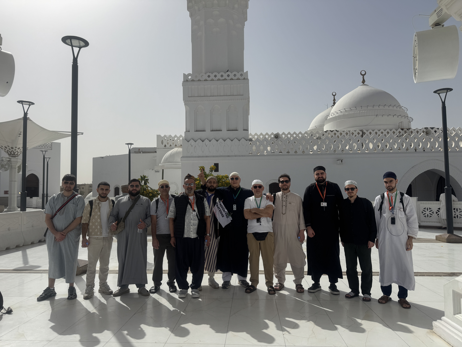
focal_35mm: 24
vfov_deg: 56.8
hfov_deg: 71.6
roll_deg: +0.7
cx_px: 231
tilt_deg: +3.1
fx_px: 320
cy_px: 174
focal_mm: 6.76
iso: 80
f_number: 1.78
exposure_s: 1/12346
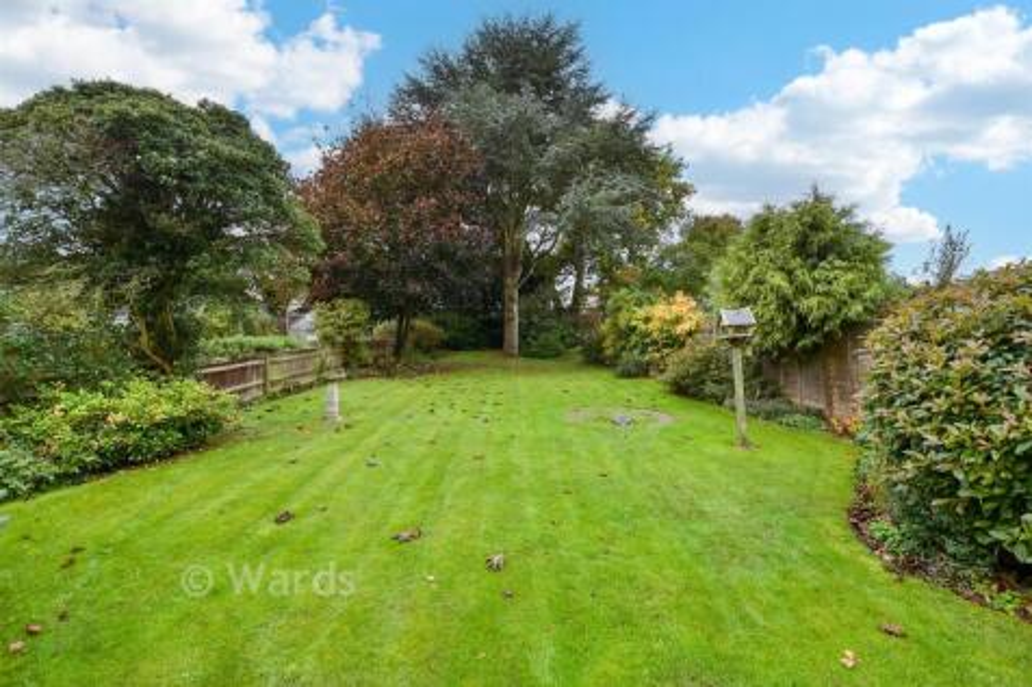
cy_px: 344
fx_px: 430
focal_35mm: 15
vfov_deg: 77.3
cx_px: 516
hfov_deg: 100.4
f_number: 8
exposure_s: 1/160
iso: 320
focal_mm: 10
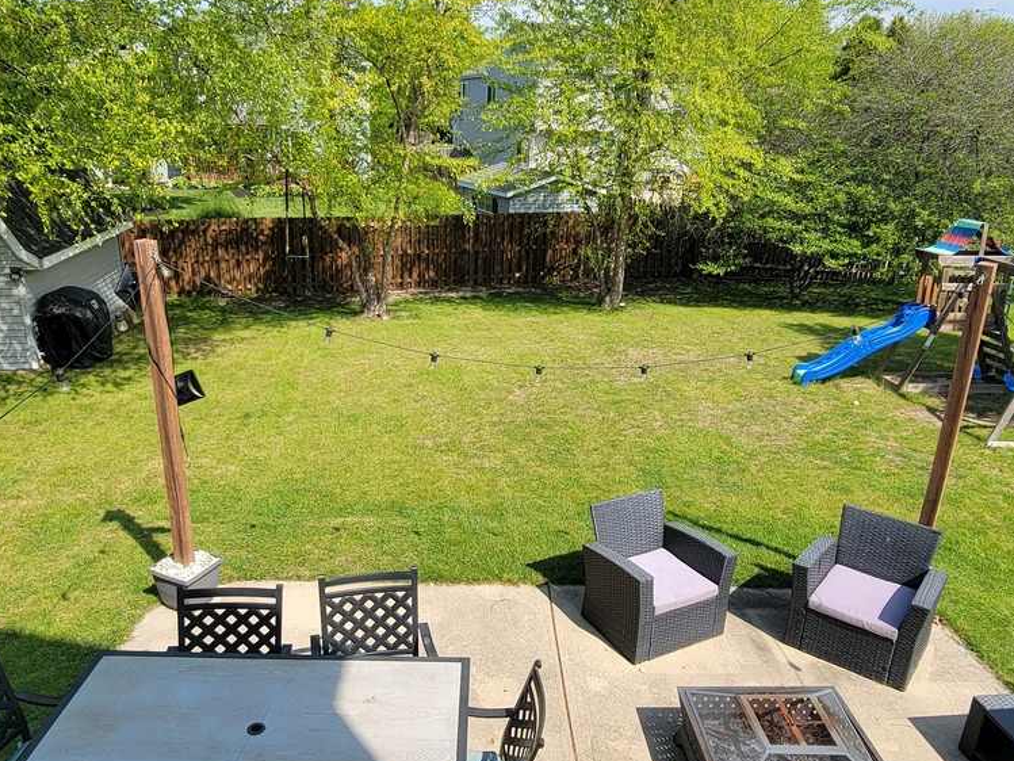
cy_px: 408
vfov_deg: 54.8
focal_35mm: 25
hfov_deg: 69.4
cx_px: 504
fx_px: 732
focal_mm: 2.2
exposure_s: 1/1061
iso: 50
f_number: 2.2
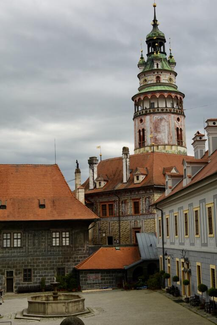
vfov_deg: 36.2
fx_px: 497
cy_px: 162
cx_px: 108
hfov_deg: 24.6
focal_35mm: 55
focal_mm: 20.26
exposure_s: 1/200
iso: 100
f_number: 5.6
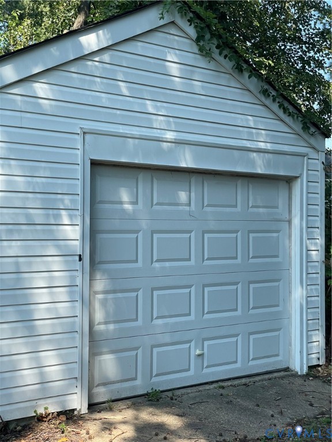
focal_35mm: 52
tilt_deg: +1.2
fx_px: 665
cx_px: 166
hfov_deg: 28.0
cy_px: 221
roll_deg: -0.8
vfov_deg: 36.8
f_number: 2
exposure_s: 1/432
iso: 25
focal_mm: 6
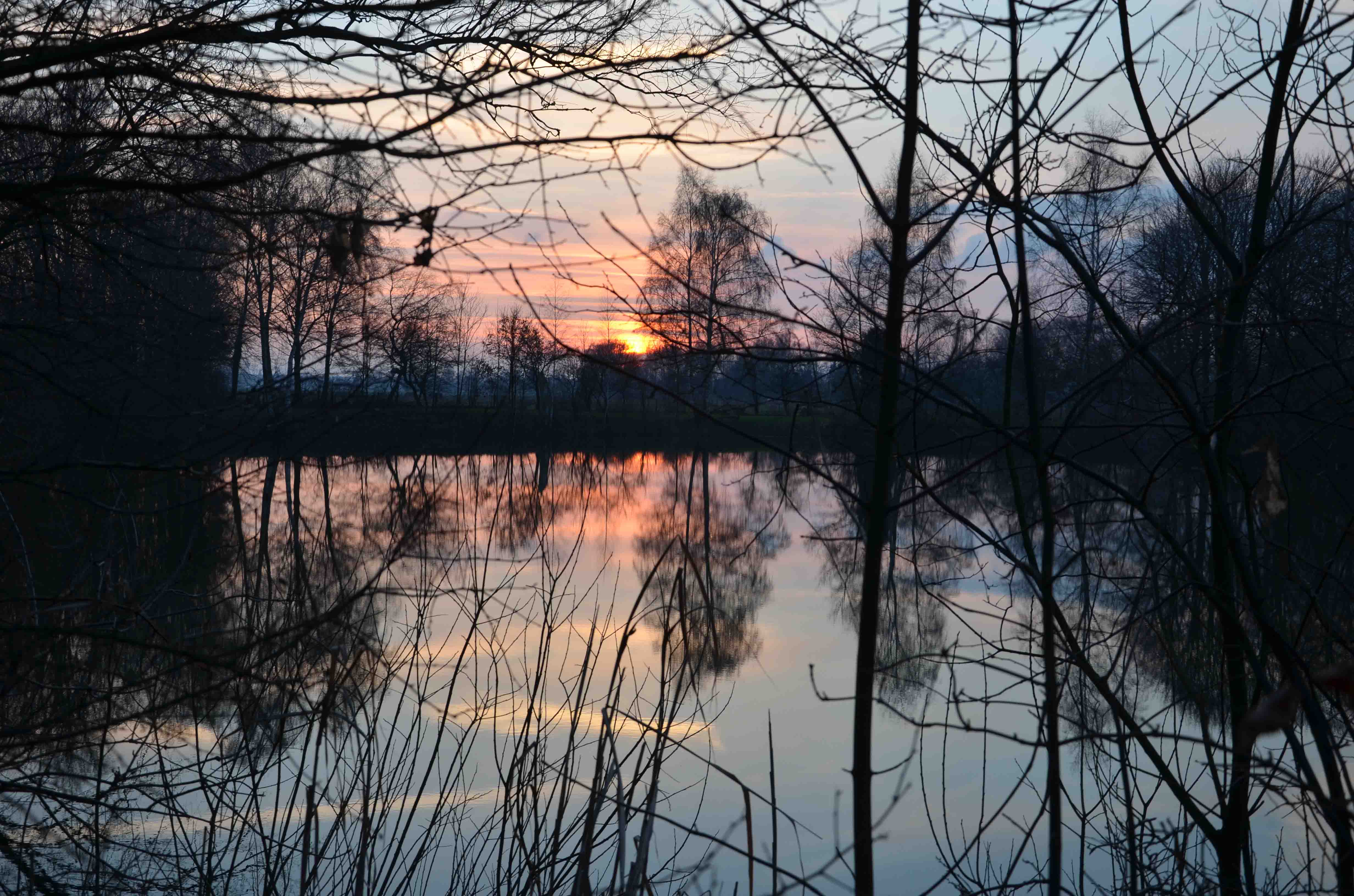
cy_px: 448
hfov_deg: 41.2
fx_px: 1802
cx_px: 677
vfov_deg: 28.0
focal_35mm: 48
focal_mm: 32
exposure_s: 1/125
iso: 200
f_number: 5.6
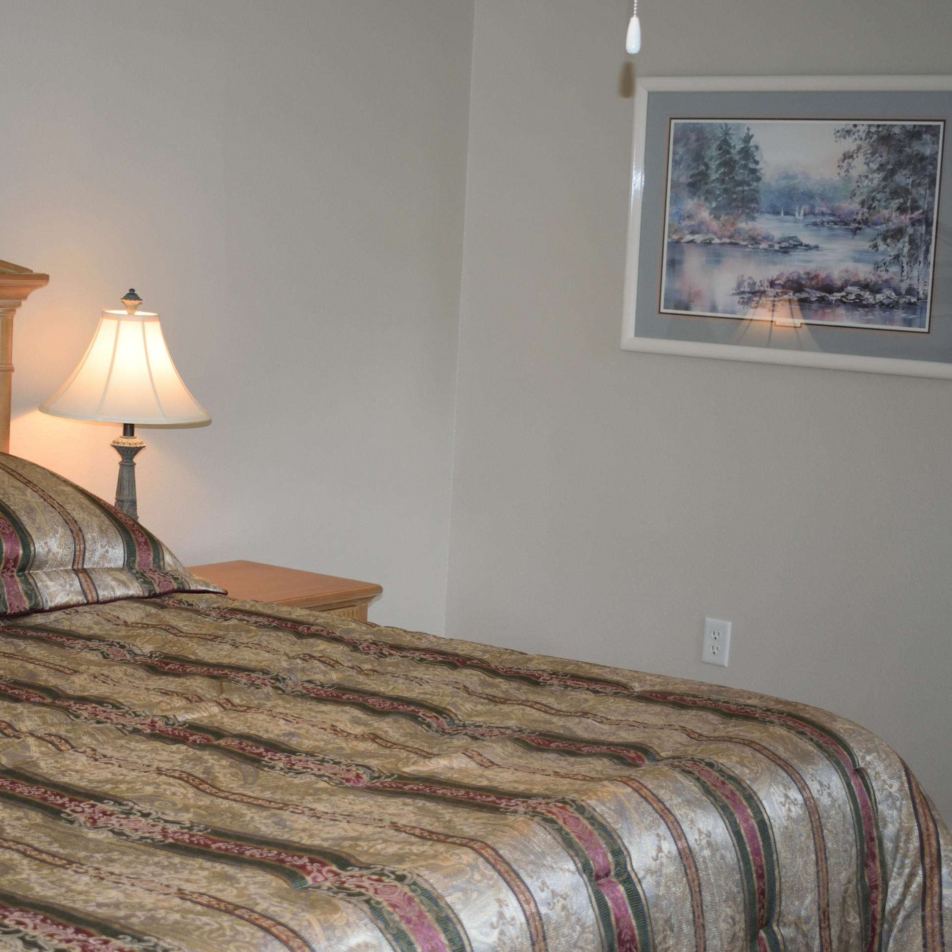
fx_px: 1991
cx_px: 254
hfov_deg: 26.6
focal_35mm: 64
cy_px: 465
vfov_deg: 26.9
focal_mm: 32
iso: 800
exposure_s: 1/80
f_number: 4.5
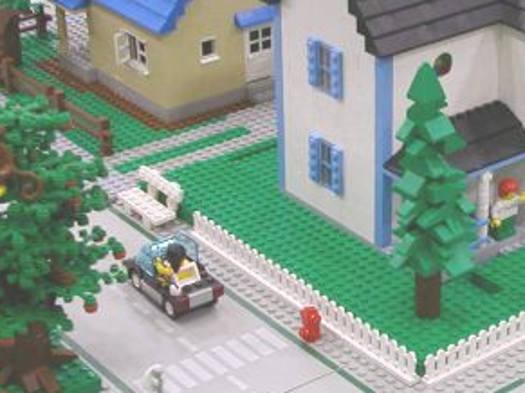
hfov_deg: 18.9
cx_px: 520
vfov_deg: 14.6
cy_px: 231
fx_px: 1531
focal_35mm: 101
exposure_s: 1/13.5
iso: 100
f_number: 3.2
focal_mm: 7.5
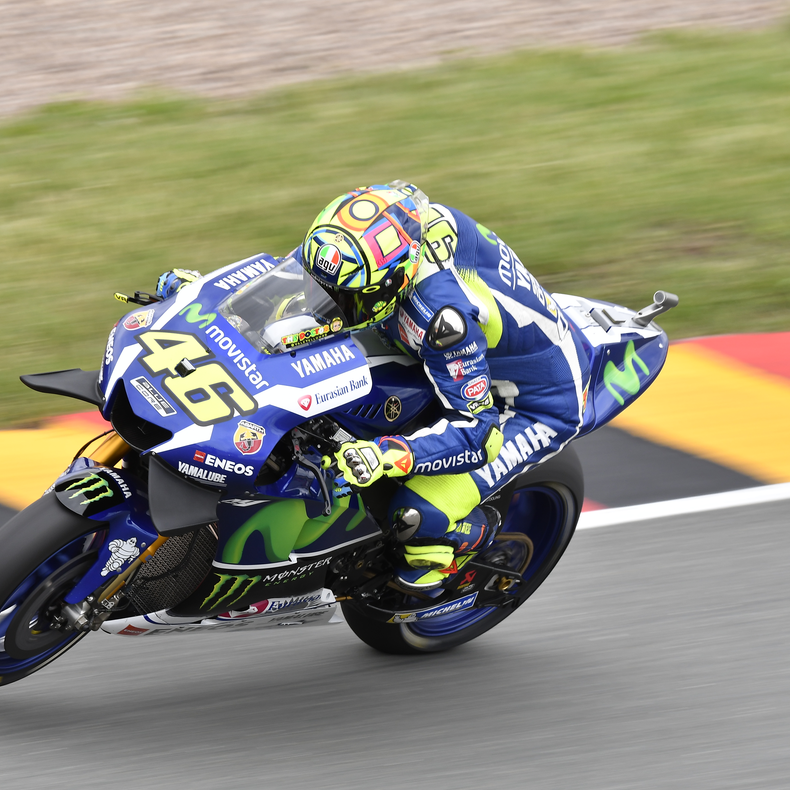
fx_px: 19778
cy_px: 395
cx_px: 327
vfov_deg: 2.3
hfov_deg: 2.3
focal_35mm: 766
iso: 320
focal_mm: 400
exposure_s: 1/320
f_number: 8
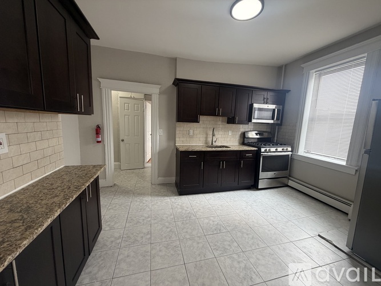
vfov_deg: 85.7
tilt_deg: -8.2
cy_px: 143
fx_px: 154
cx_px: 190
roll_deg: -1.4
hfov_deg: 102.1
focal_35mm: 14
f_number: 2.2
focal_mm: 2.22
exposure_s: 1/120
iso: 125
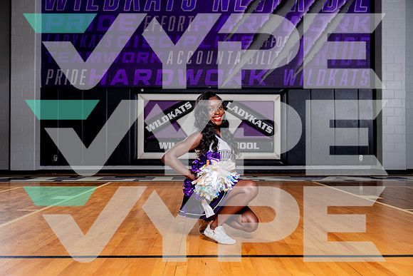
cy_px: 138
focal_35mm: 36
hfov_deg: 52.9
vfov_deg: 36.7
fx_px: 415
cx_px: 206
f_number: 4
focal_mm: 36
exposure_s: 1/250
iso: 100
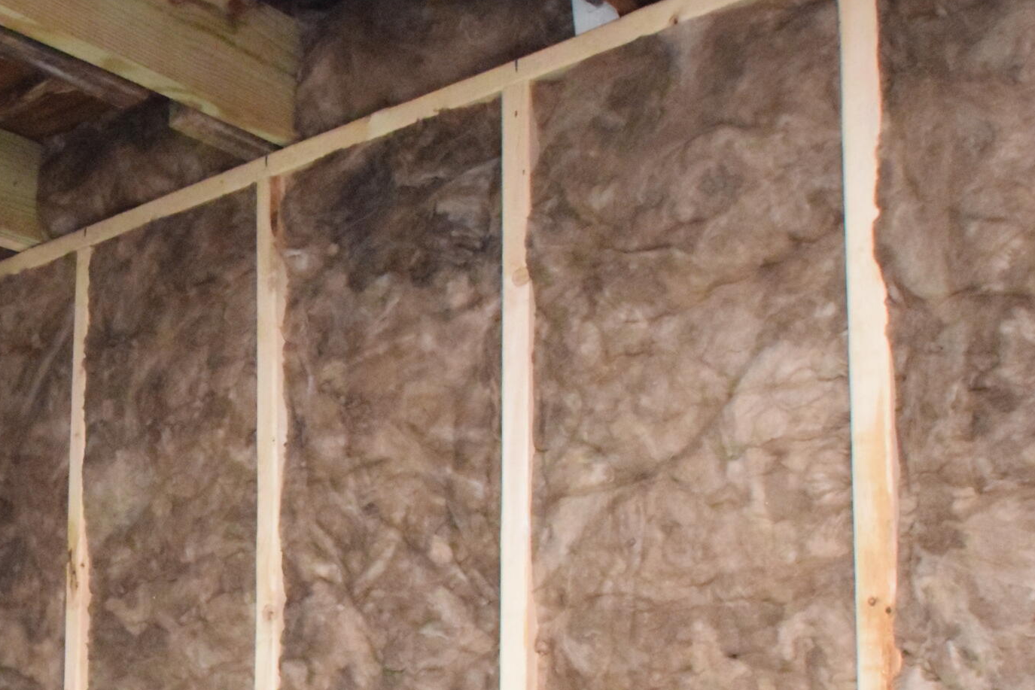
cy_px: 676
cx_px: 2
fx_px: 1411
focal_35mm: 49
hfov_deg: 36.3
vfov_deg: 26.2
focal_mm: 15
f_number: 14
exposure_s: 1/200
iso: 12800
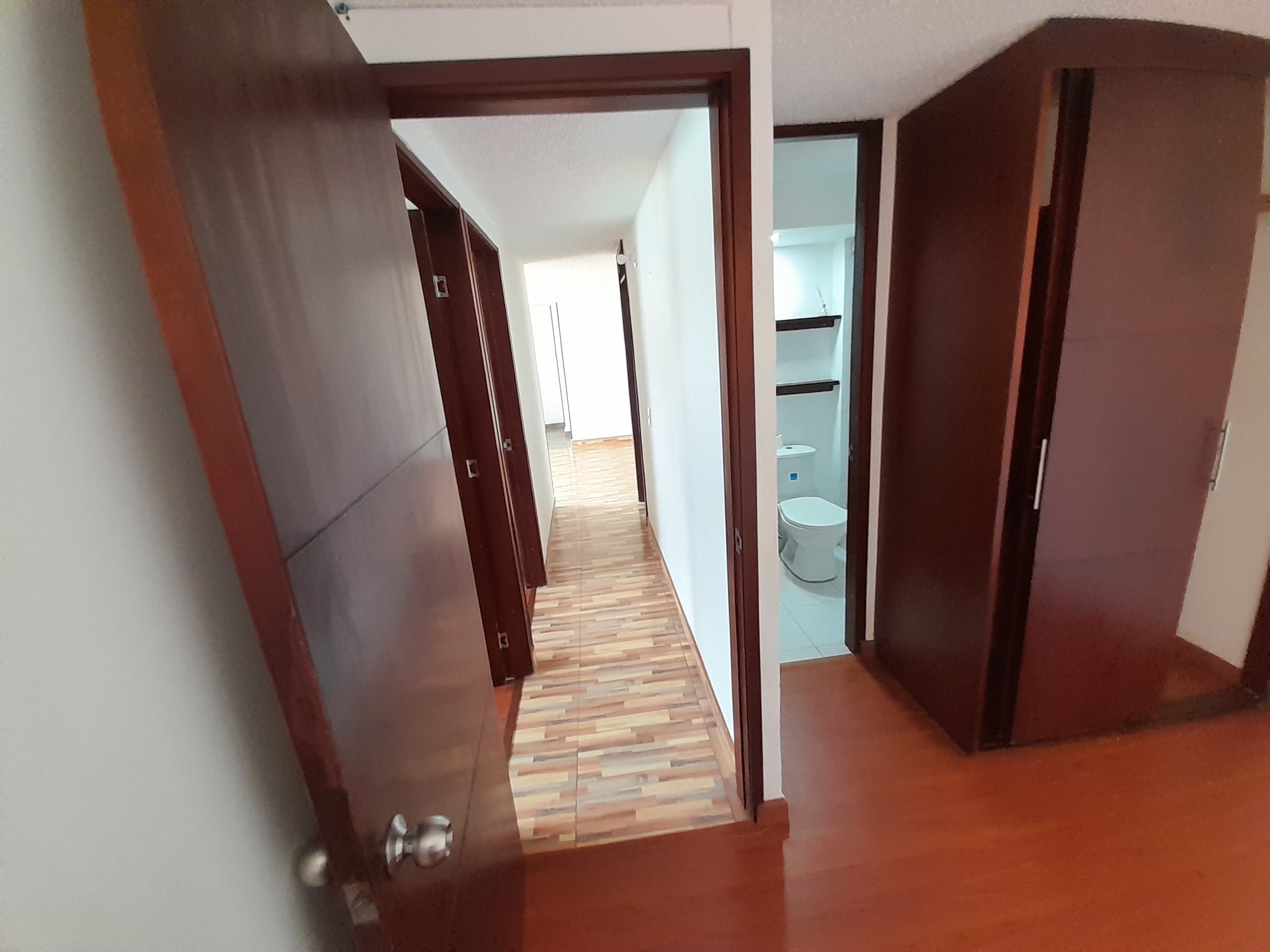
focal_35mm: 13
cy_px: 476
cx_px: 635
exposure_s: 1/33
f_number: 2.2
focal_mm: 1.13
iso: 200
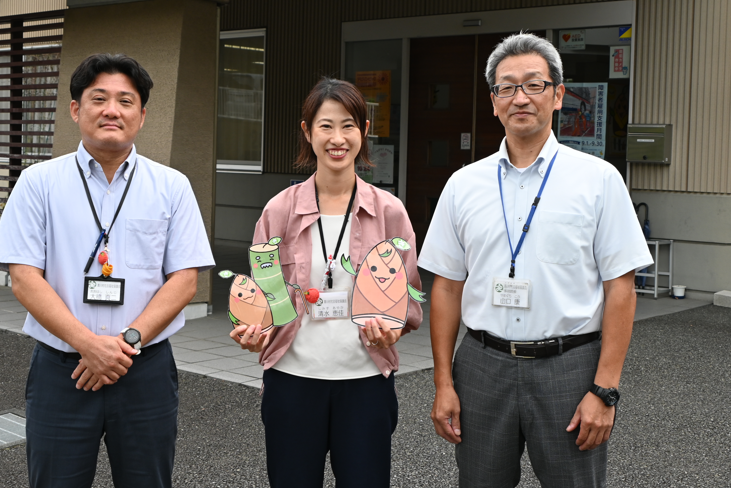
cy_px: 189
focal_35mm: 55
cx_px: 352
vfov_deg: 24.6
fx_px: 1117
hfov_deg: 36.2
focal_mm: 28
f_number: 5.6
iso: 220
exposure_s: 1/250
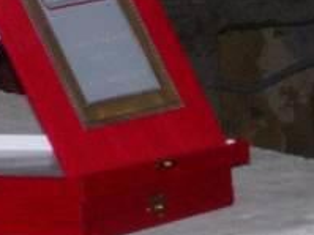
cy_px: -284
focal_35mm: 582
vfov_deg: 2.5
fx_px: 5276
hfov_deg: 3.4
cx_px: -350
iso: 200
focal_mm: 23.4
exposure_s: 1/161
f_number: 4.9
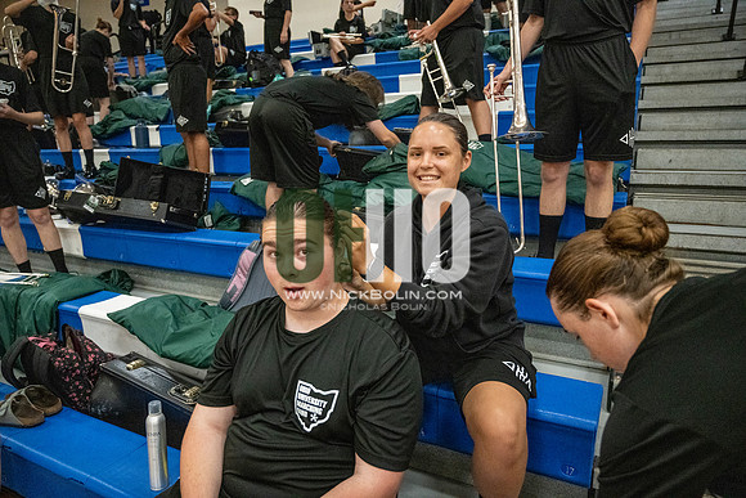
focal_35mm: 24
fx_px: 497
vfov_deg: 53.2
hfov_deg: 73.7
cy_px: 249
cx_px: 373
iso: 8000
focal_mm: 24
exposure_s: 1/800
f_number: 4
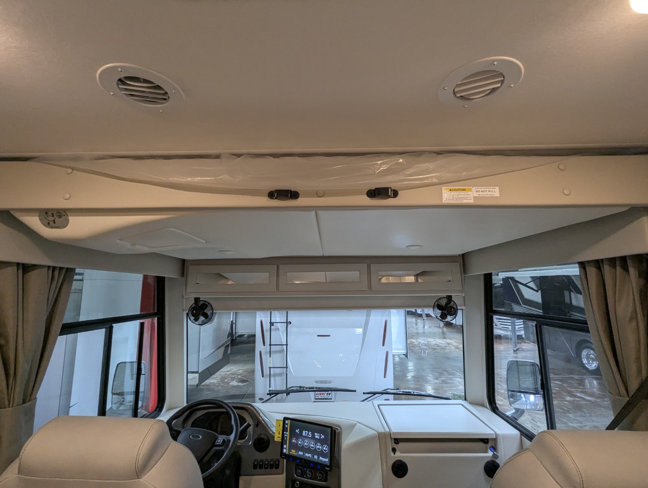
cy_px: 244
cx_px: 324
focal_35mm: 16
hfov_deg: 94.4
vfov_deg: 78.2
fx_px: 300
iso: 189
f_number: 2.2
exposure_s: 1/97
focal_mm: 2.35
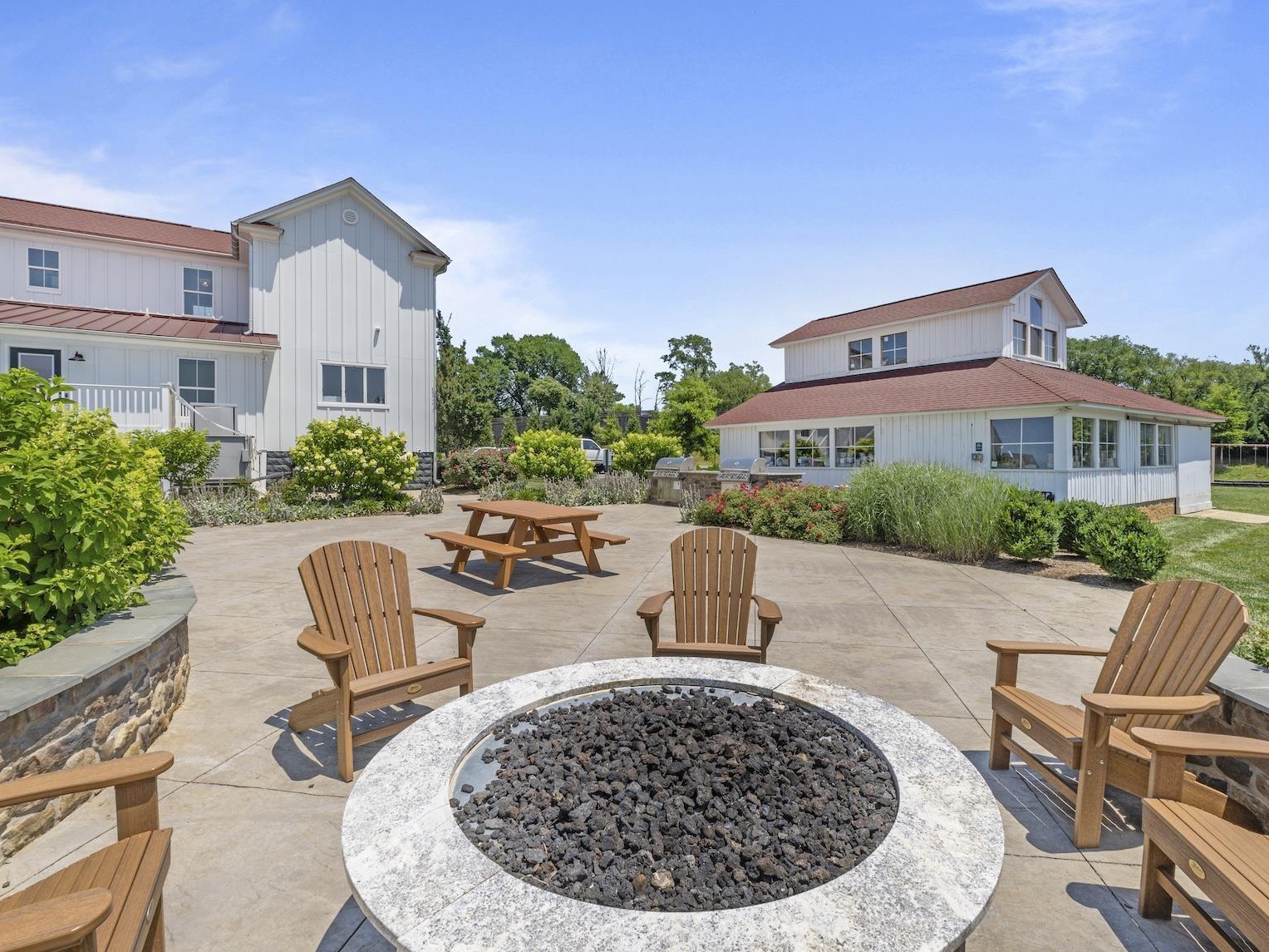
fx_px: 623
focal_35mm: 17
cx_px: 693
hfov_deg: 90.8
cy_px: 454
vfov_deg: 74.7
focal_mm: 10
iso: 100
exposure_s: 1/200
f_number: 10
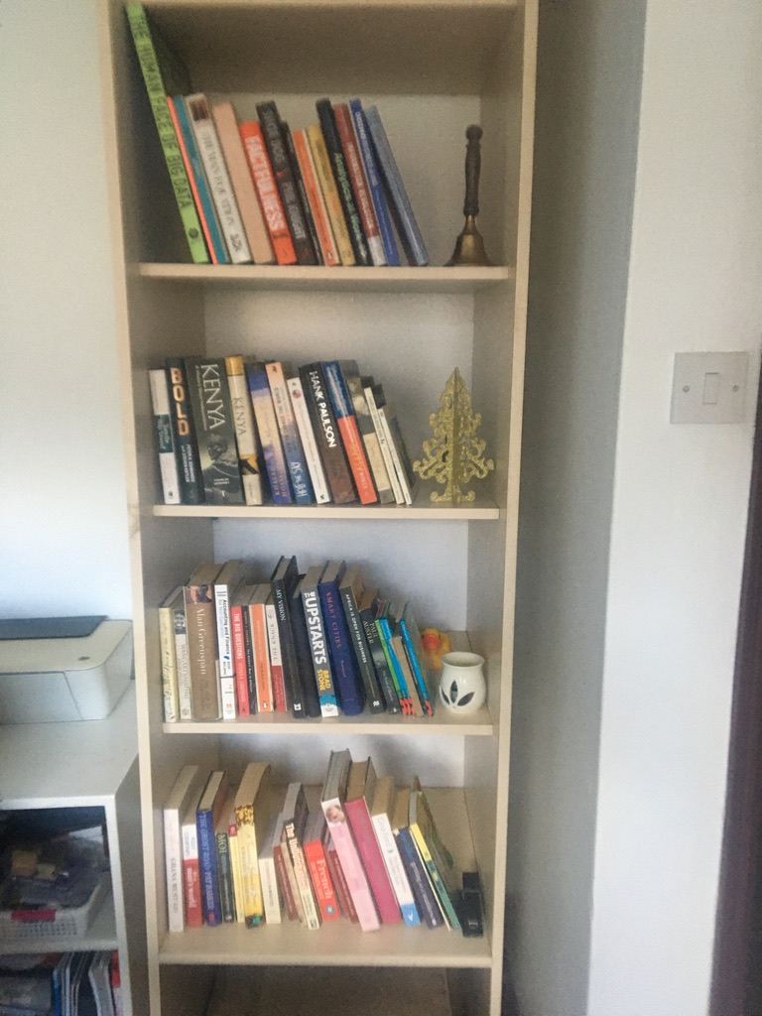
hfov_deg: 48.2
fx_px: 851
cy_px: 508
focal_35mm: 29
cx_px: 381
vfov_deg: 61.7
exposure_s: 1/33
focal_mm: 4.15
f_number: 2.2
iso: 200
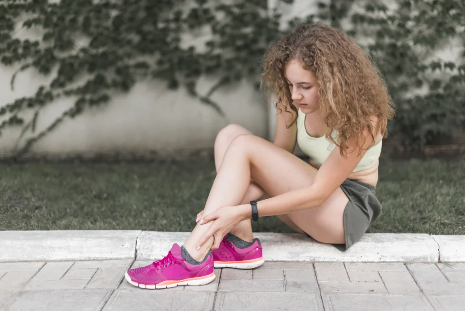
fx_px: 646
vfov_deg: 27.0
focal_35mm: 50
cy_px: 156
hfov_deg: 39.6
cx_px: 232
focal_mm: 50
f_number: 1.8
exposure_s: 1/125
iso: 320
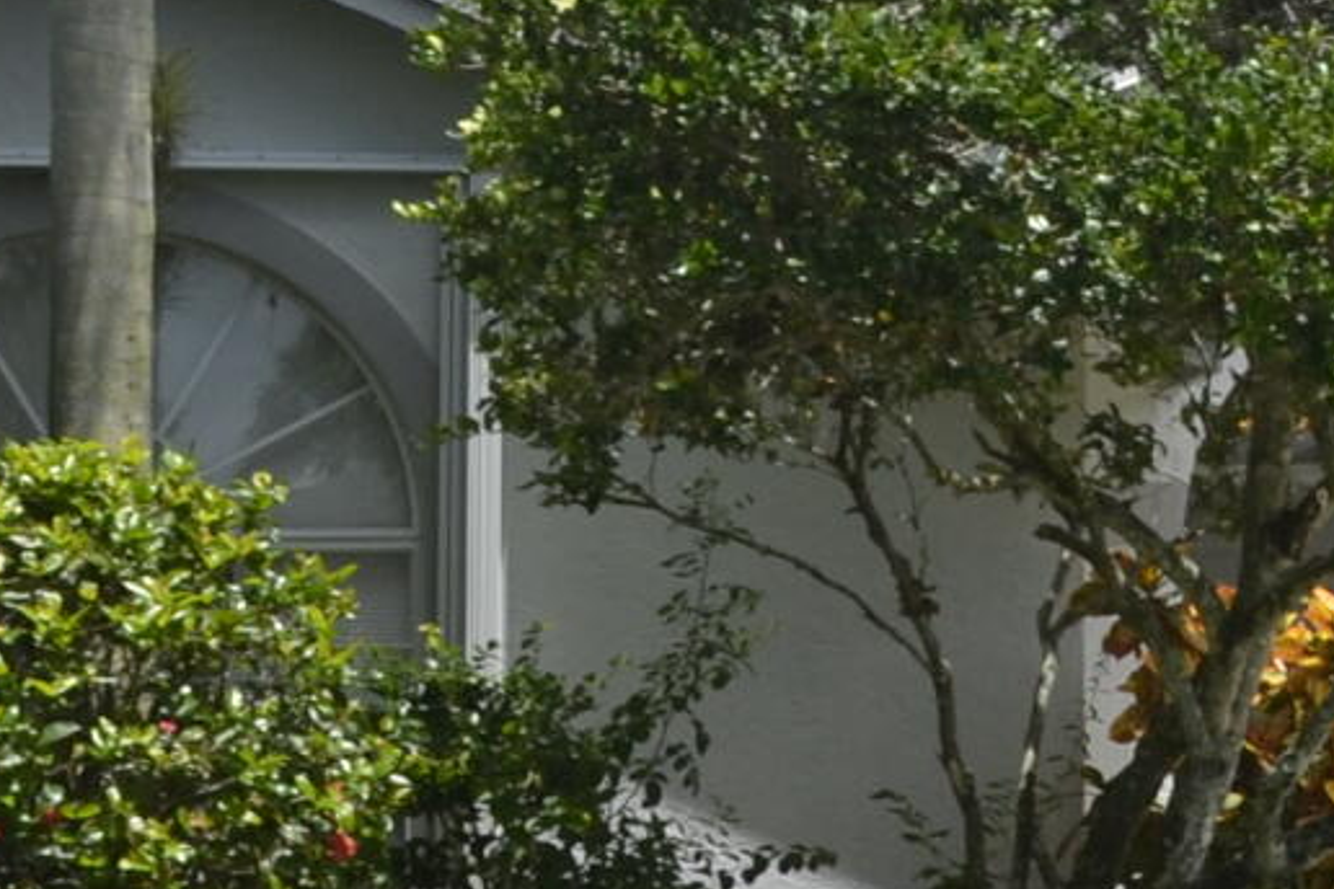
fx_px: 7114
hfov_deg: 10.0
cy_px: 320
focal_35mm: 192
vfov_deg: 7.2
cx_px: 2601
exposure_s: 1/250
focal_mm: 22
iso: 100
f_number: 8
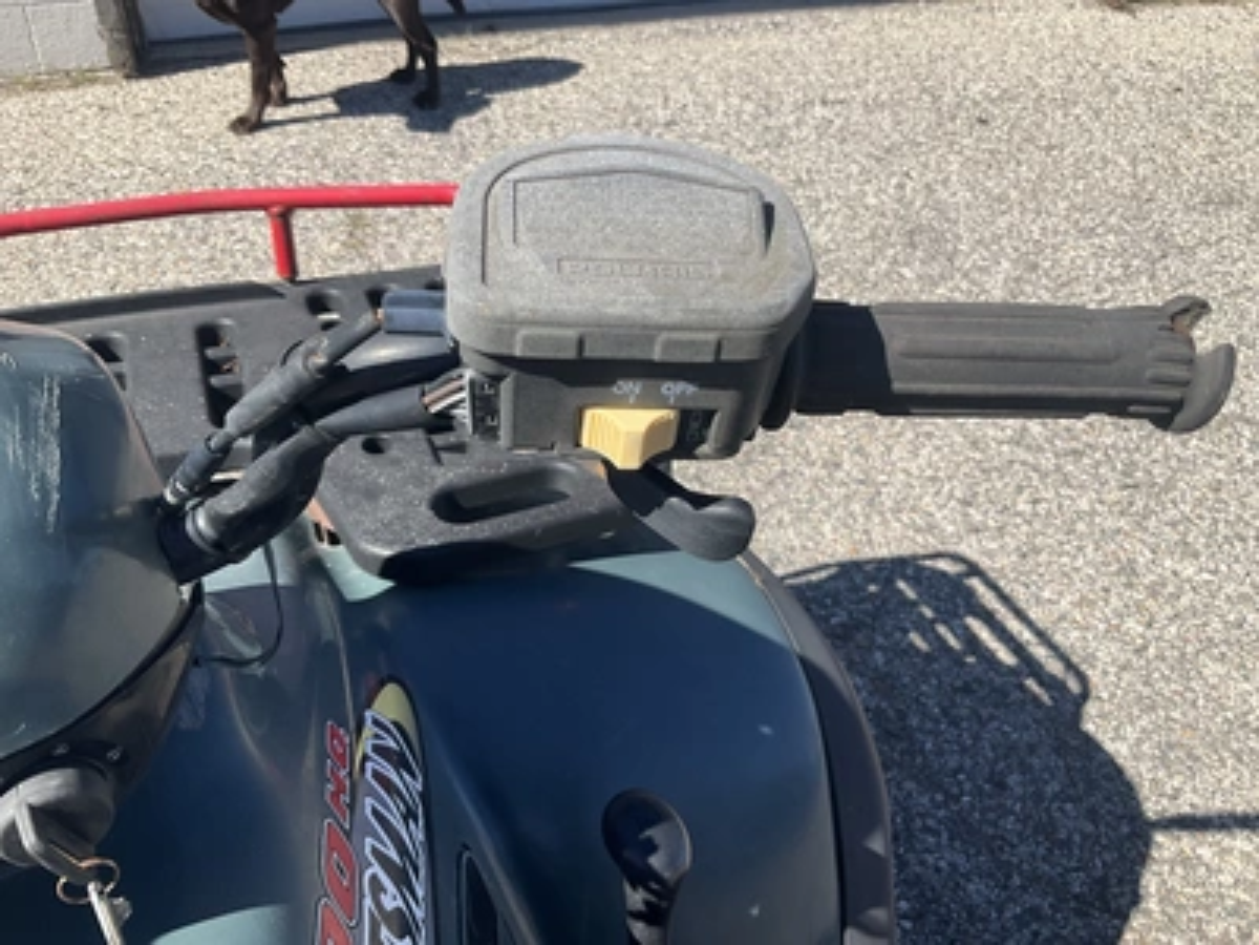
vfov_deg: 48.2
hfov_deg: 61.7
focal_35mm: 29
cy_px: 472
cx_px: 630
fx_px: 1055
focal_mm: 3
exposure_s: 1/1451
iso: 25
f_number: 1.8
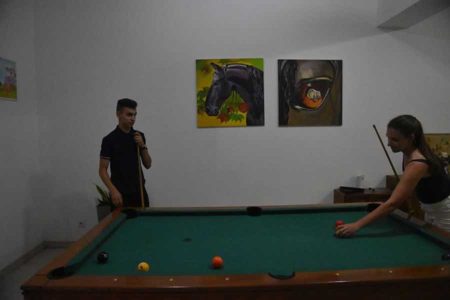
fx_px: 300
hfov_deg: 73.7
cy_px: 150
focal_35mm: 24
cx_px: 225
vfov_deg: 53.1
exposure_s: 1/60
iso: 10000
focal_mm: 16
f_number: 4
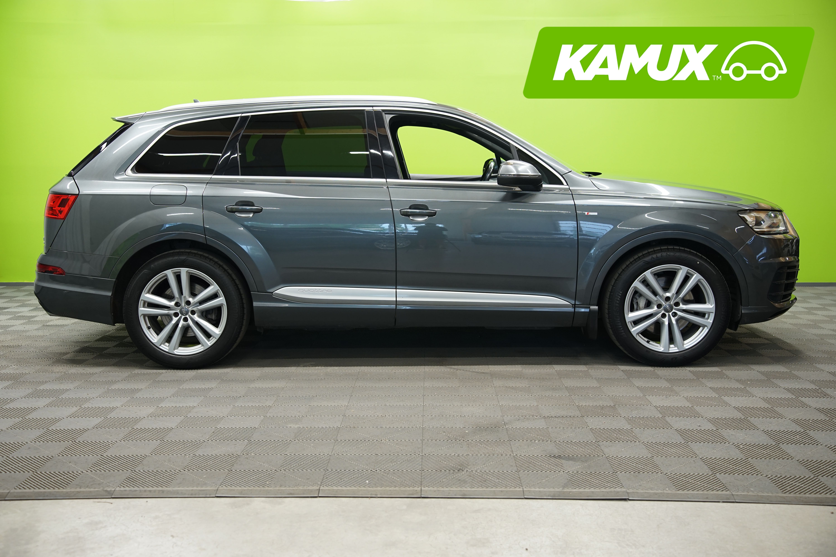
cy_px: 278
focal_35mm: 39
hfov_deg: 49.6
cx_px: 418
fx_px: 906
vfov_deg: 34.2
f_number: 4
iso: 500
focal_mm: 39
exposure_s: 1/20
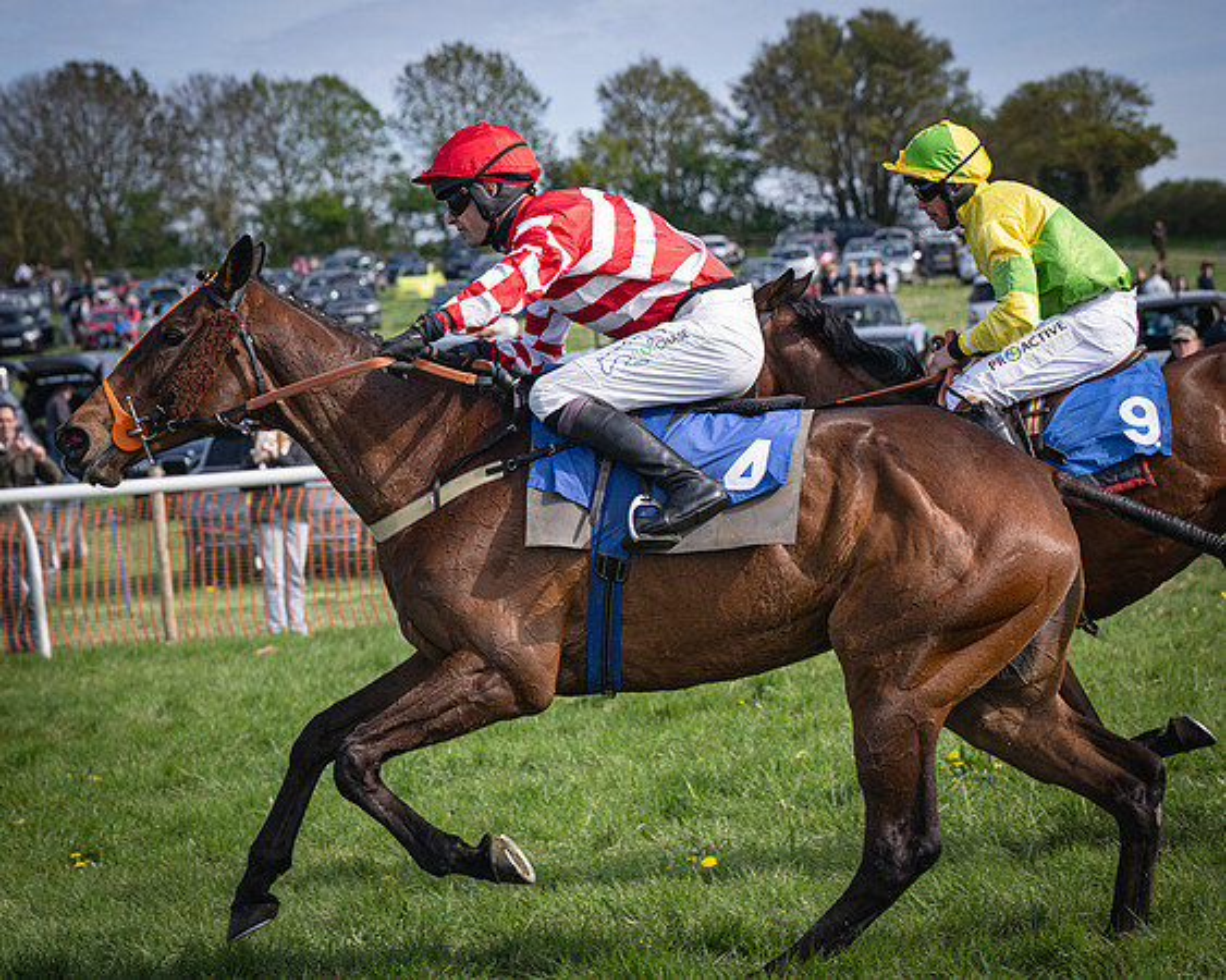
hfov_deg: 16.2
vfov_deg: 13.0
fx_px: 4298
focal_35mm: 118
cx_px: 637
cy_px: 490
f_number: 4
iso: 400
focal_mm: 70
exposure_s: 1/2500
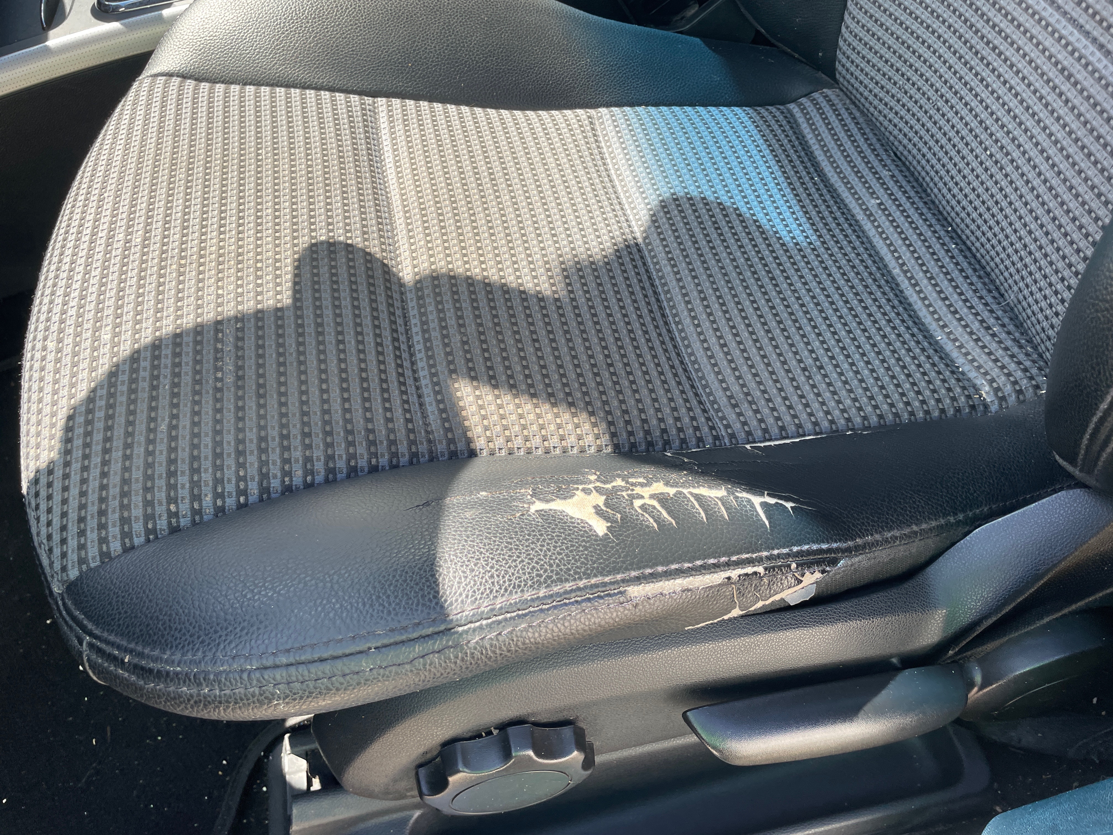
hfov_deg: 67.3
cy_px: 418
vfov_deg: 53.1
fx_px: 836
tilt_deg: -55.2
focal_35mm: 26
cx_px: 556
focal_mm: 4.2
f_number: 1.6
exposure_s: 1/336
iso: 32
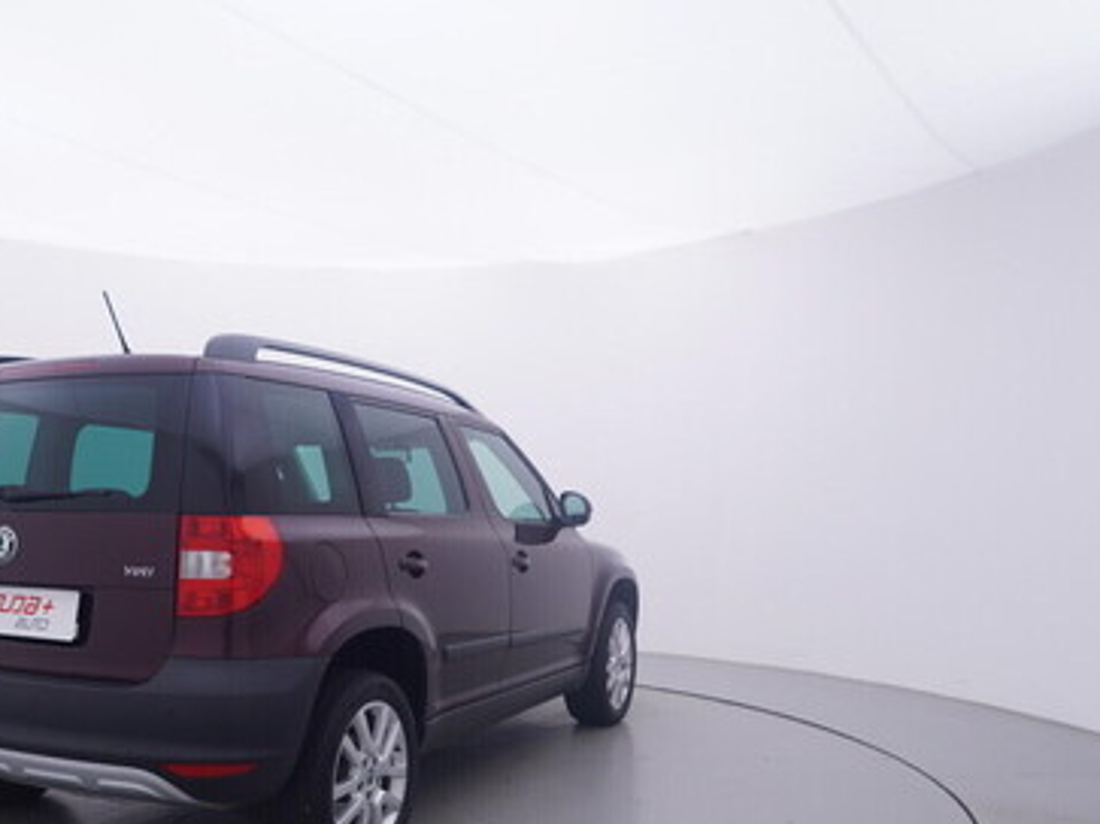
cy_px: 553
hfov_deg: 54.4
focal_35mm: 33
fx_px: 1040
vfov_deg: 42.6
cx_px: 350
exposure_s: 1/80
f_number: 5
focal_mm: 15
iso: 200
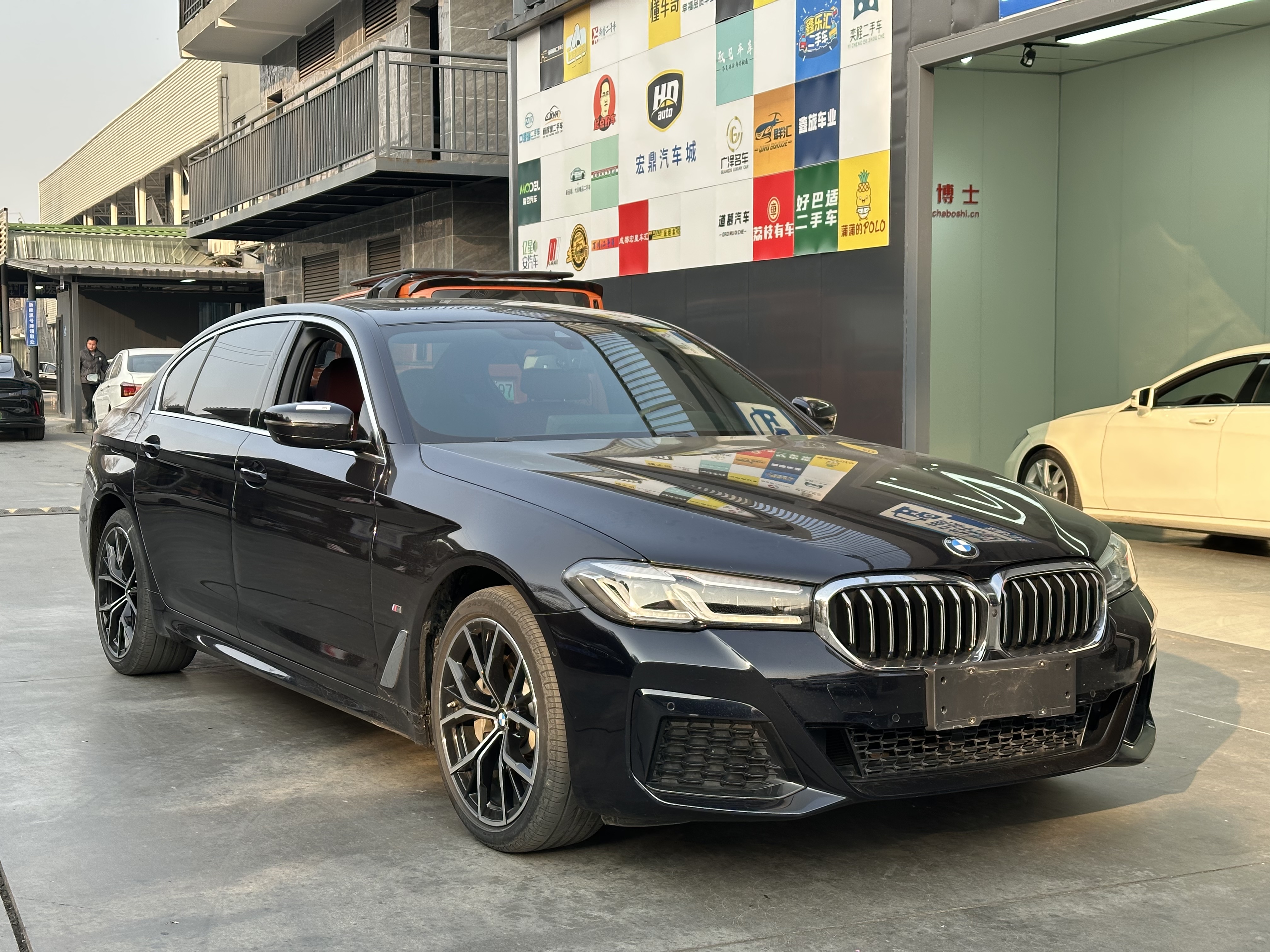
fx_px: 1761
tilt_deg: -2.6
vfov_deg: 30.3
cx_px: 635
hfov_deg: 39.7
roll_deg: +0.1
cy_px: 476
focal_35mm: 48
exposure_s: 1/587
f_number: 1.78
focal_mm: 6.86
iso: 64
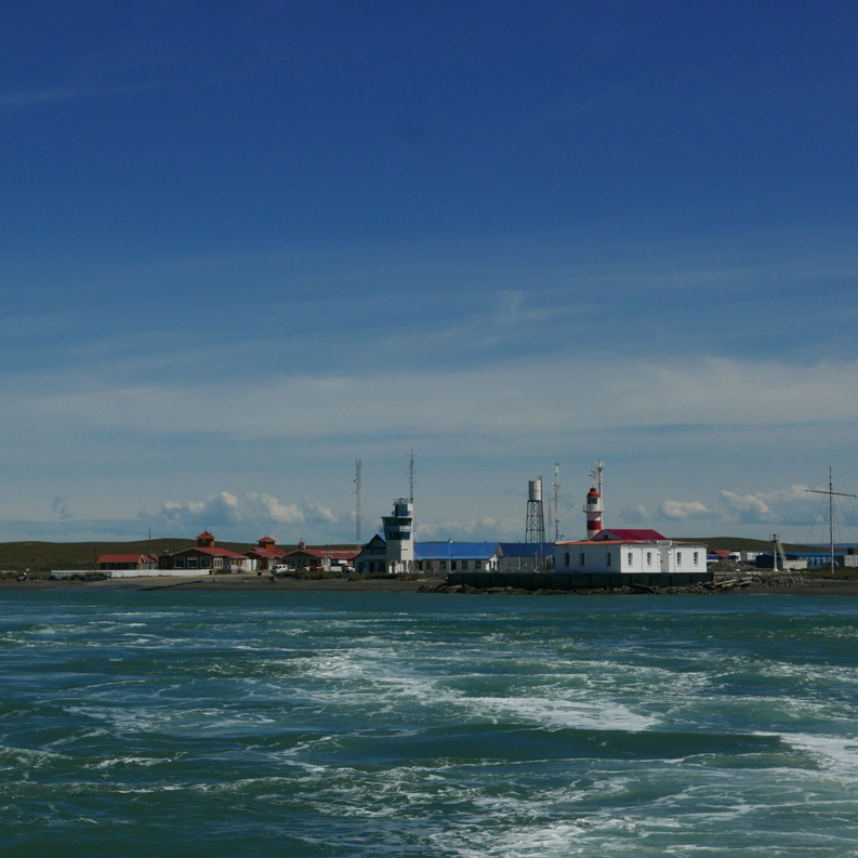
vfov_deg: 20.2
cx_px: 267
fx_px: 2412
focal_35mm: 86
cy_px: 426
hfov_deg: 20.1
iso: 200
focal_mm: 30.4
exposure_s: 1/3200
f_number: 5.6
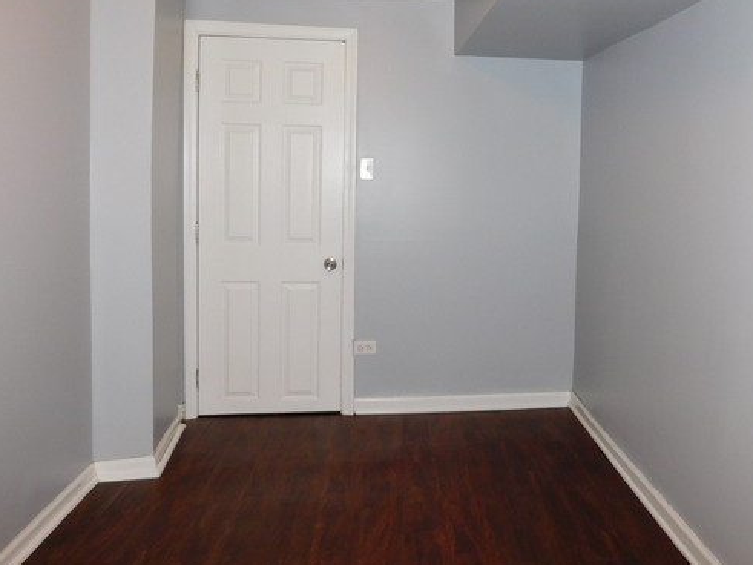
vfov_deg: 46.3
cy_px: 206
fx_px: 652
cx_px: 457
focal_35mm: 30
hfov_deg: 59.4
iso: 200
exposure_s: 1/30
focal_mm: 4
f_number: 3
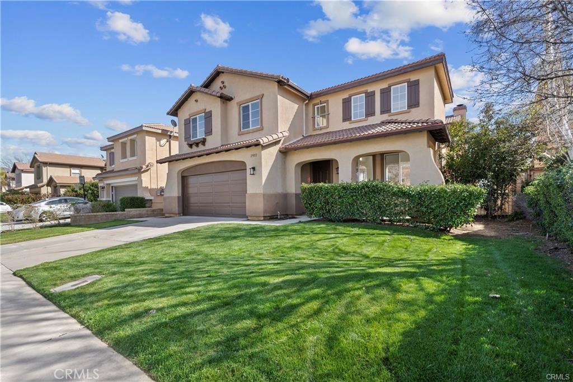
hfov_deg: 96.7
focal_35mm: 16
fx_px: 255
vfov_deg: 73.8
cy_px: 191
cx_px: 286
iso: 200
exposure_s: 1/50
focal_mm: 16
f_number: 10
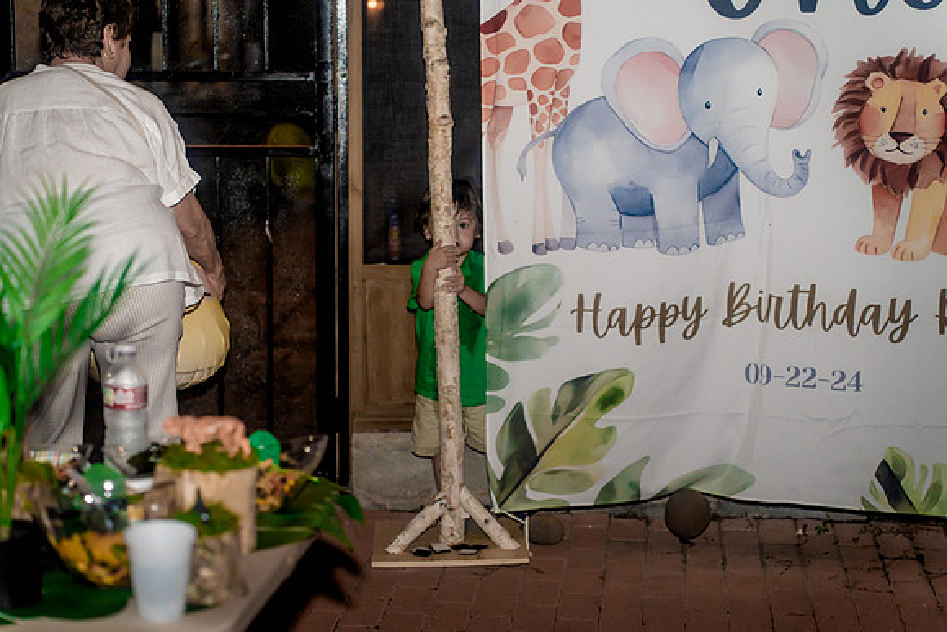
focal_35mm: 78
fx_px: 2050
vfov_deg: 17.5
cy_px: 316
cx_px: 474
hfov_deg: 26.0
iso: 2000
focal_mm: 75
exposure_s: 1/200
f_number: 3.2
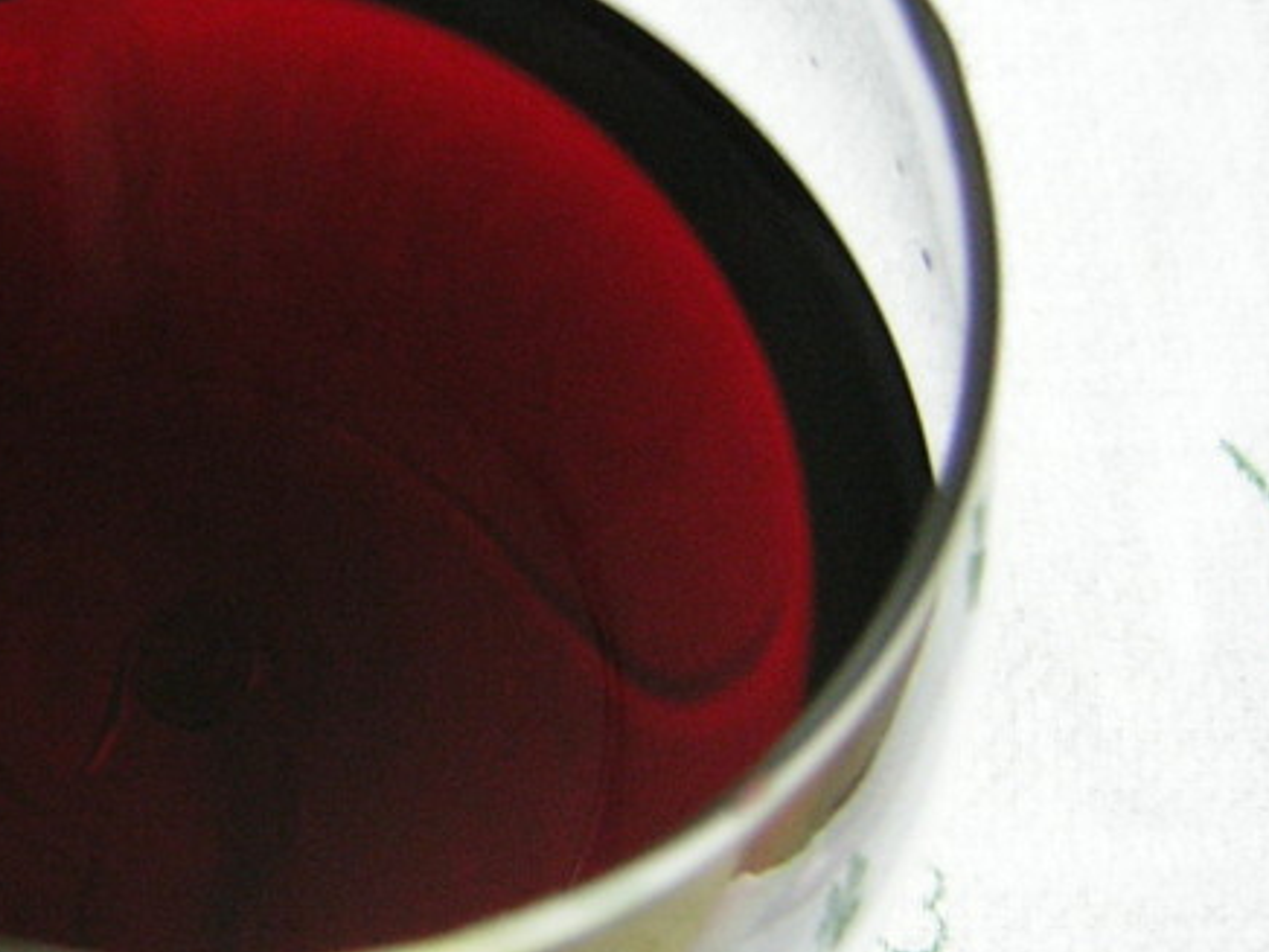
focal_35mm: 66
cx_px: 233
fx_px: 2420
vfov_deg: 22.2
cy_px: 428
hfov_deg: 28.7
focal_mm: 4.7
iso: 104
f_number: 2.6
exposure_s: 1/6.4
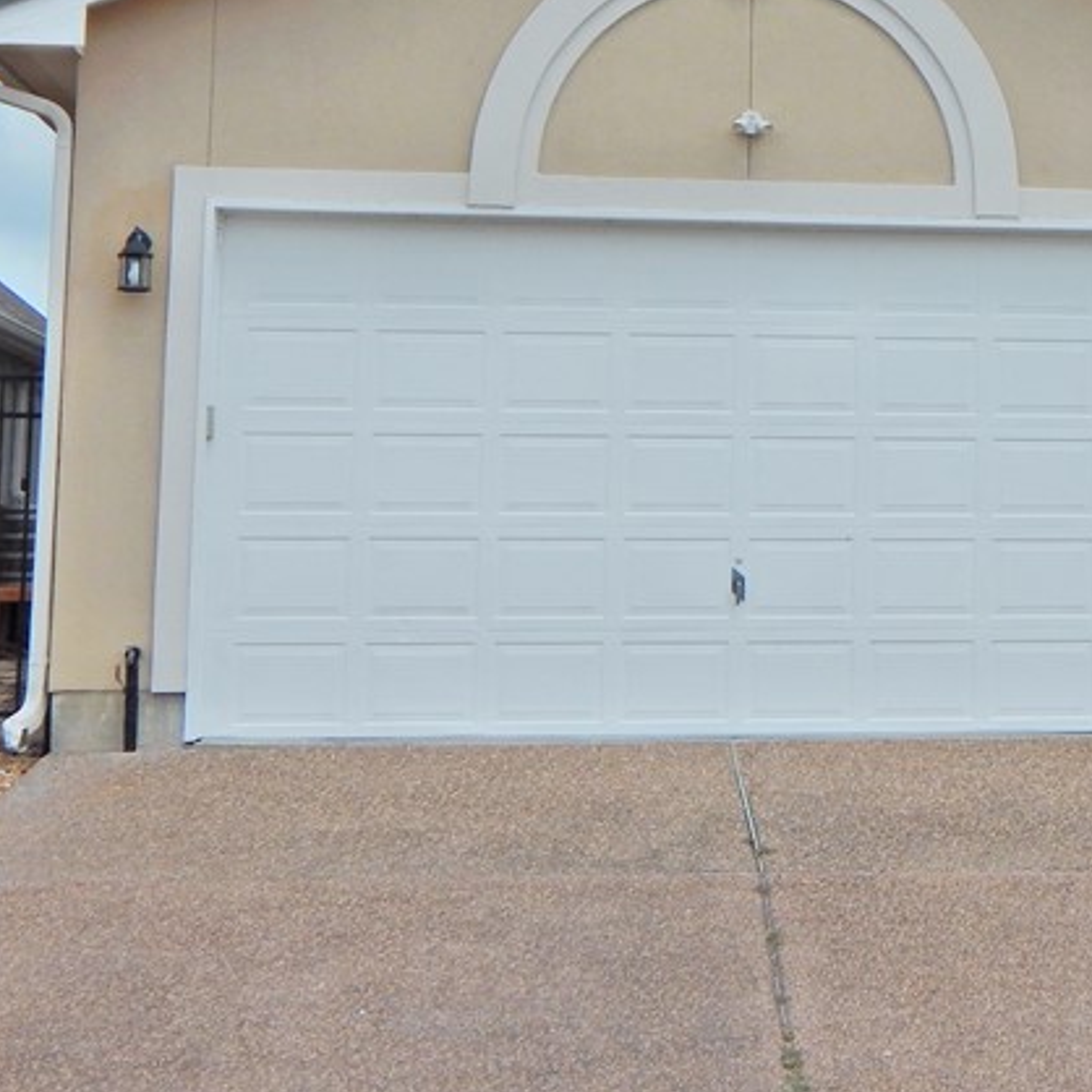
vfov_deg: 18.4
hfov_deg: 17.9
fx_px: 3319
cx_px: 1272
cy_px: 149
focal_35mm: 93
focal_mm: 7.7
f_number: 7.1
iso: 125
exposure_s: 1/500
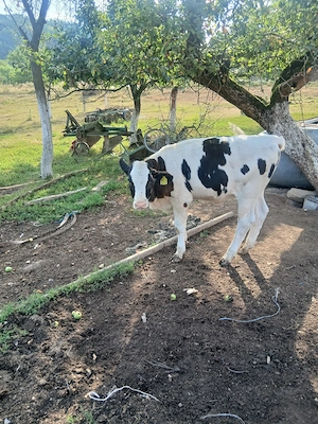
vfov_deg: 67.3
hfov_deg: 53.1
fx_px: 318
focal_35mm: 26
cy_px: 212
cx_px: 159
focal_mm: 3.98
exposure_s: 1/101
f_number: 1.8
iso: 25
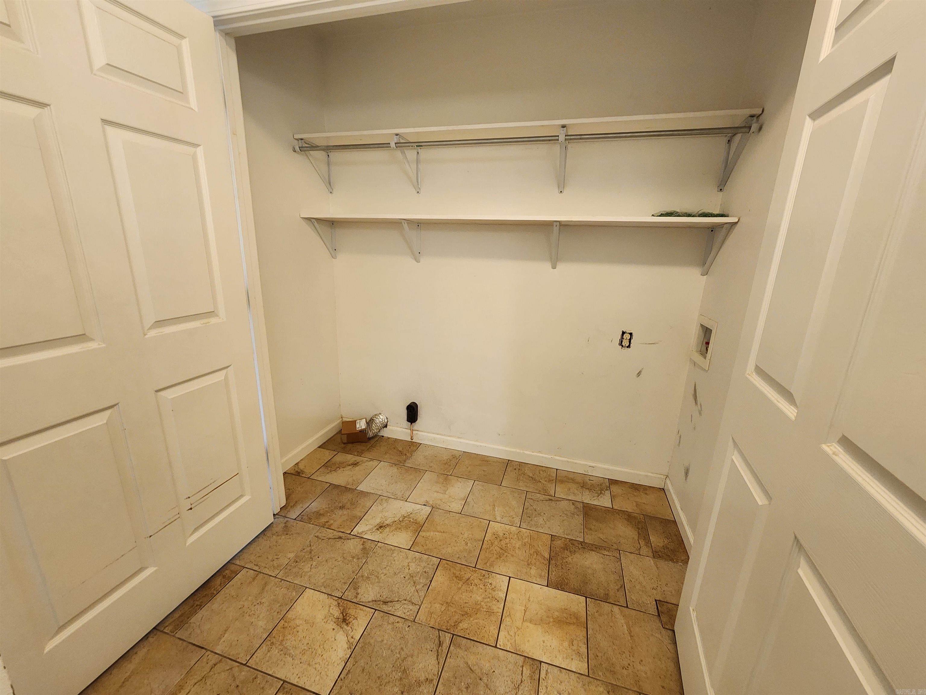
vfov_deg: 89.9
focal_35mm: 13
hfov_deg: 106.2
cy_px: 348
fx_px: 348
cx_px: 463
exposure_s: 1/40
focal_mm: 2.2
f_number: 2.2
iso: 400
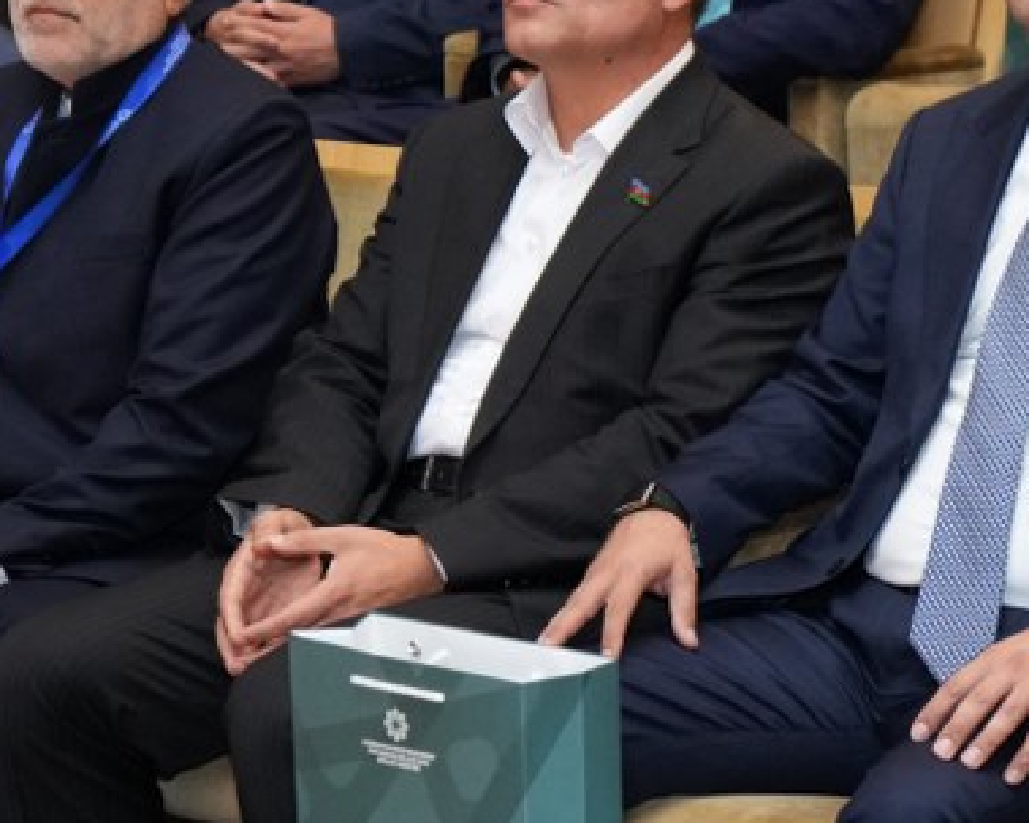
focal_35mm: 132
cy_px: 327
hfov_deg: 14.1
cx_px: 1249
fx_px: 4019
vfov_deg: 11.7
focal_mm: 35
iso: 2500
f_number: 3.5
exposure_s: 1/160
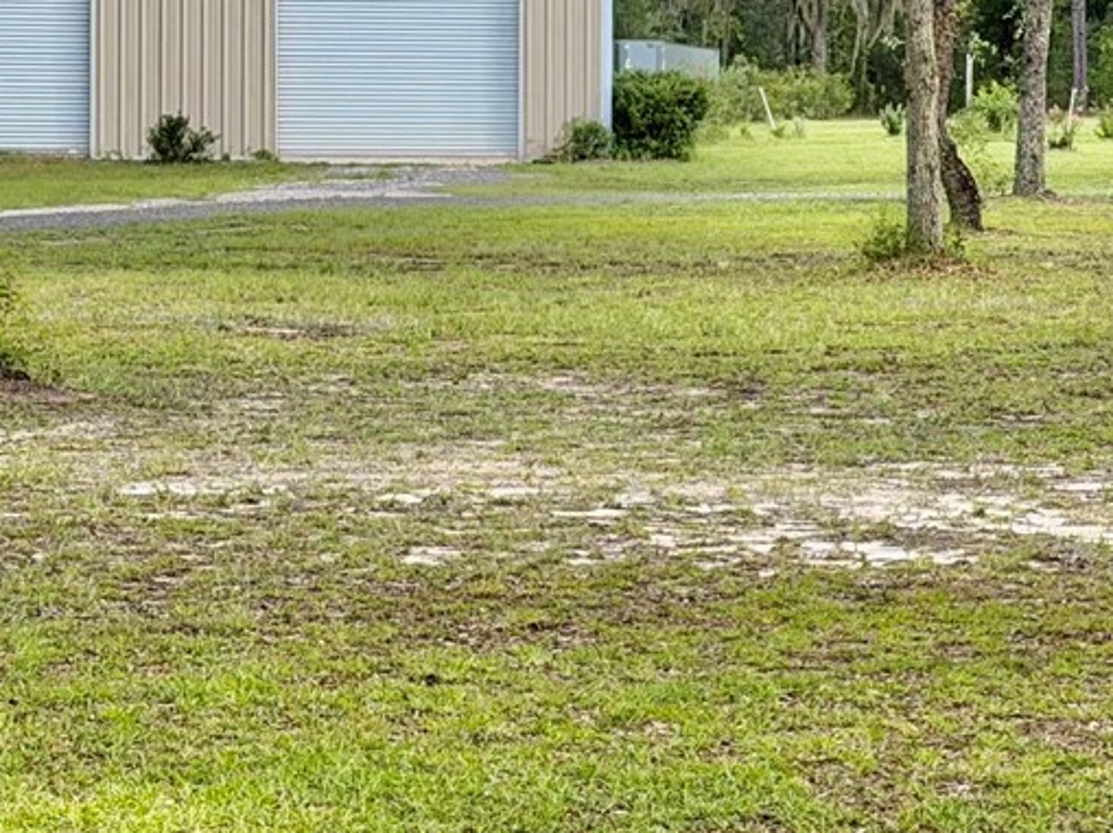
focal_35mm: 151
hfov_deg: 12.9
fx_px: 4852
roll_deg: +0.2
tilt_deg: -0.8
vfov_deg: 9.8
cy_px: 216
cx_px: 1209
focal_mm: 6.76
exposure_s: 1/2342
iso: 100
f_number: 1.78
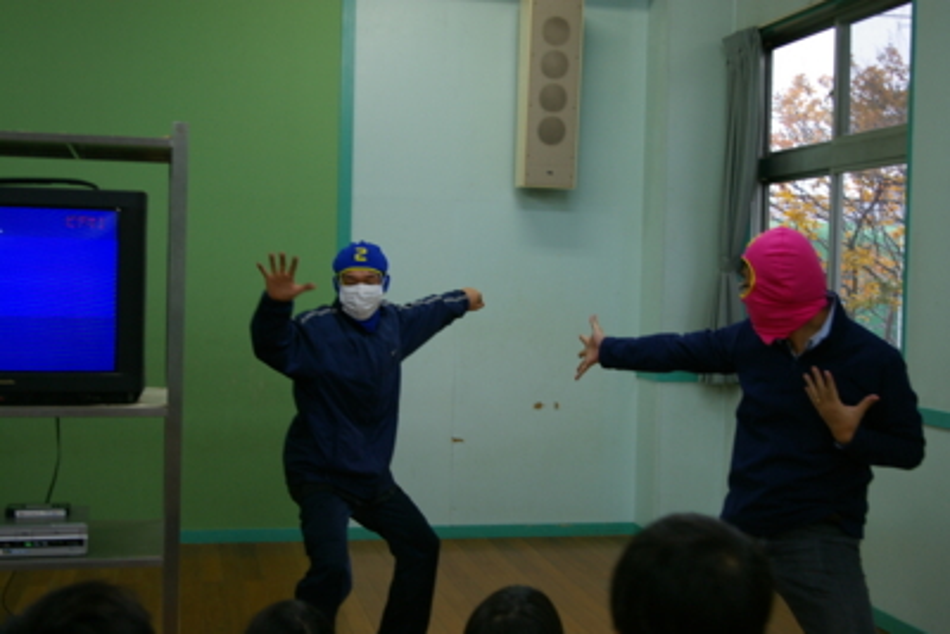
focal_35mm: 52
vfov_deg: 25.8
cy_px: 317
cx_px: 475
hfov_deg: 37.8
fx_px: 1386
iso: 400
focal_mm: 35
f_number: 4.5
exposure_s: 1/45
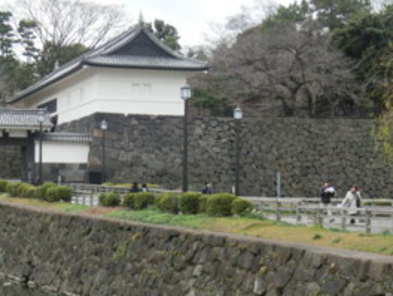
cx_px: 131
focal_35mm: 97
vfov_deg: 15.3
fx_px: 1103
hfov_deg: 20.1
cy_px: 186
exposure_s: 1/125
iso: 80
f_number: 4.5
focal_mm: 10.11
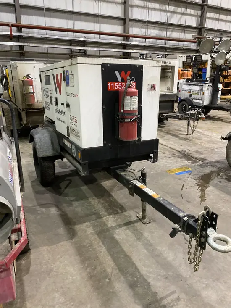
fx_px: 231
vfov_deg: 67.3
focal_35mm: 26
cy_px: 154
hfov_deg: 53.1
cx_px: 116
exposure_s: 1/40
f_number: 1.8
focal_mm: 4.25
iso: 400
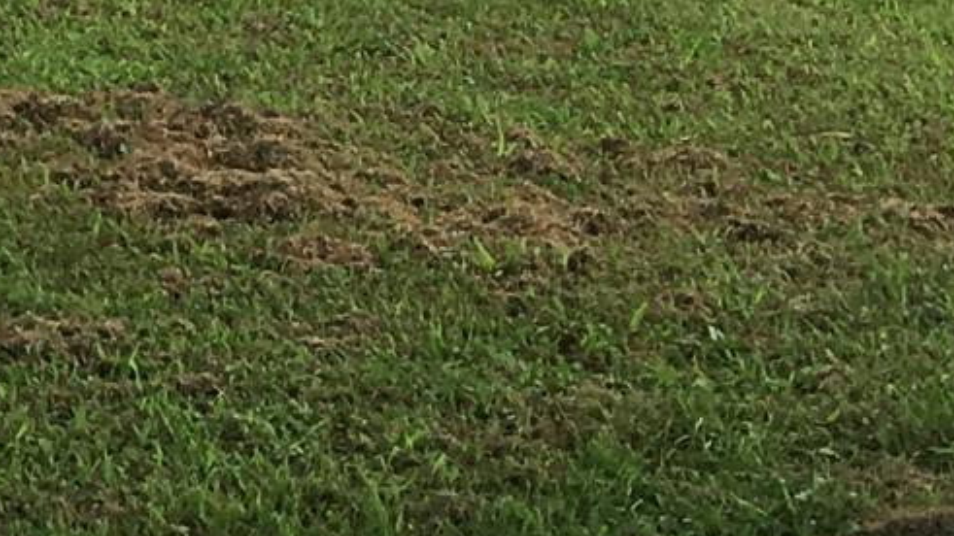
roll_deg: -0.7
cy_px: -645
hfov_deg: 10.3
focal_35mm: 193
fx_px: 4881
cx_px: -933
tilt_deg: -0.5
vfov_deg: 6.1
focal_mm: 4.15
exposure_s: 1/739
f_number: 2.2
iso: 25
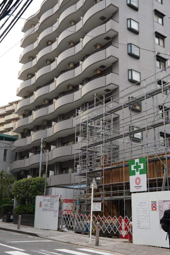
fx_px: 304
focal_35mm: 43
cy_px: 128
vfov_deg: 45.4
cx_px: 84
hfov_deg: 31.2
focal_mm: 42
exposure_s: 1/160
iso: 1250
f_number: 4
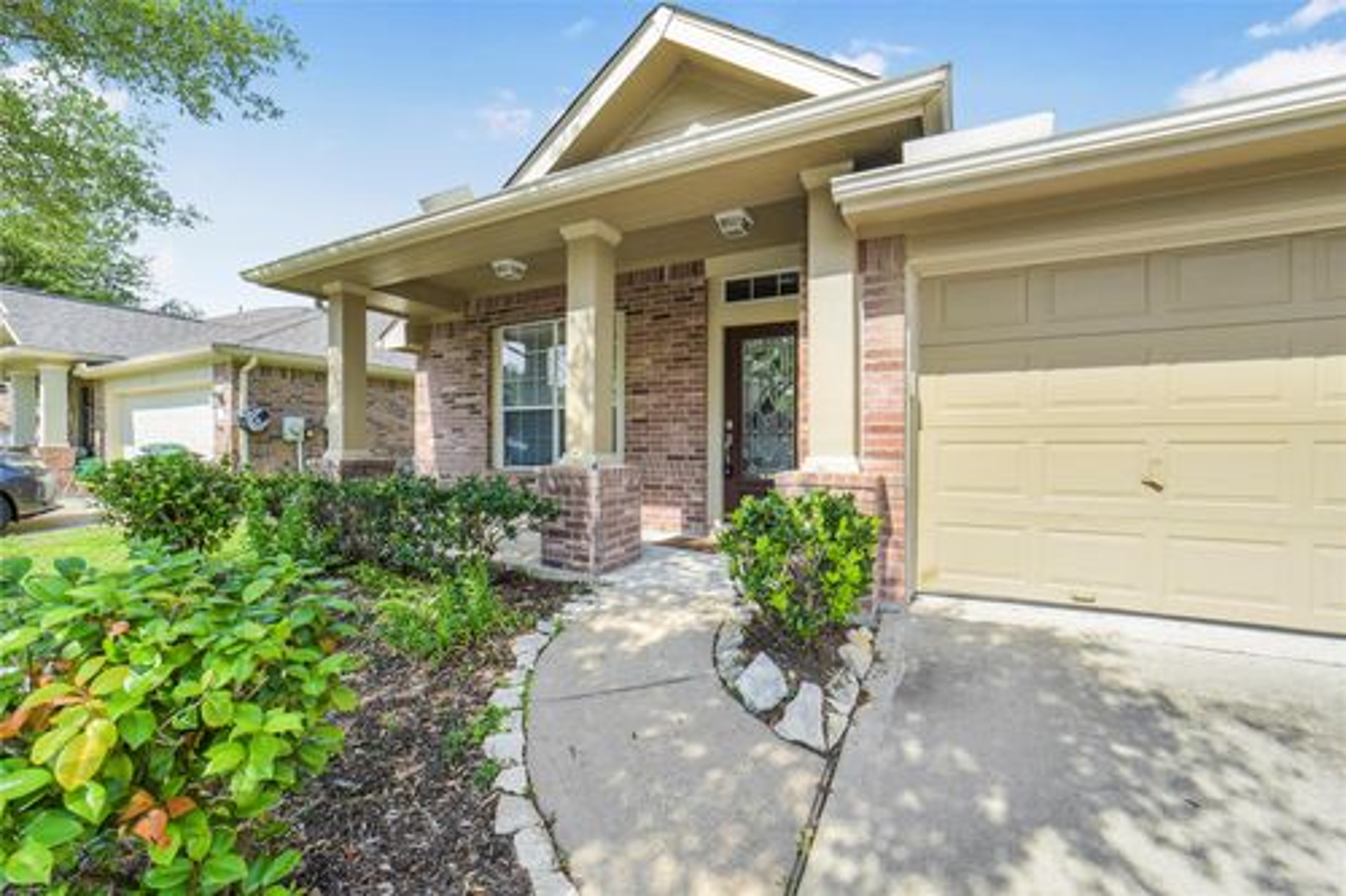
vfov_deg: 81.2
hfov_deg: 104.3
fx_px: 523
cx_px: 673
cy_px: 448
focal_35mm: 14
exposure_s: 1/400
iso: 500
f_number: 11
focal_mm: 14
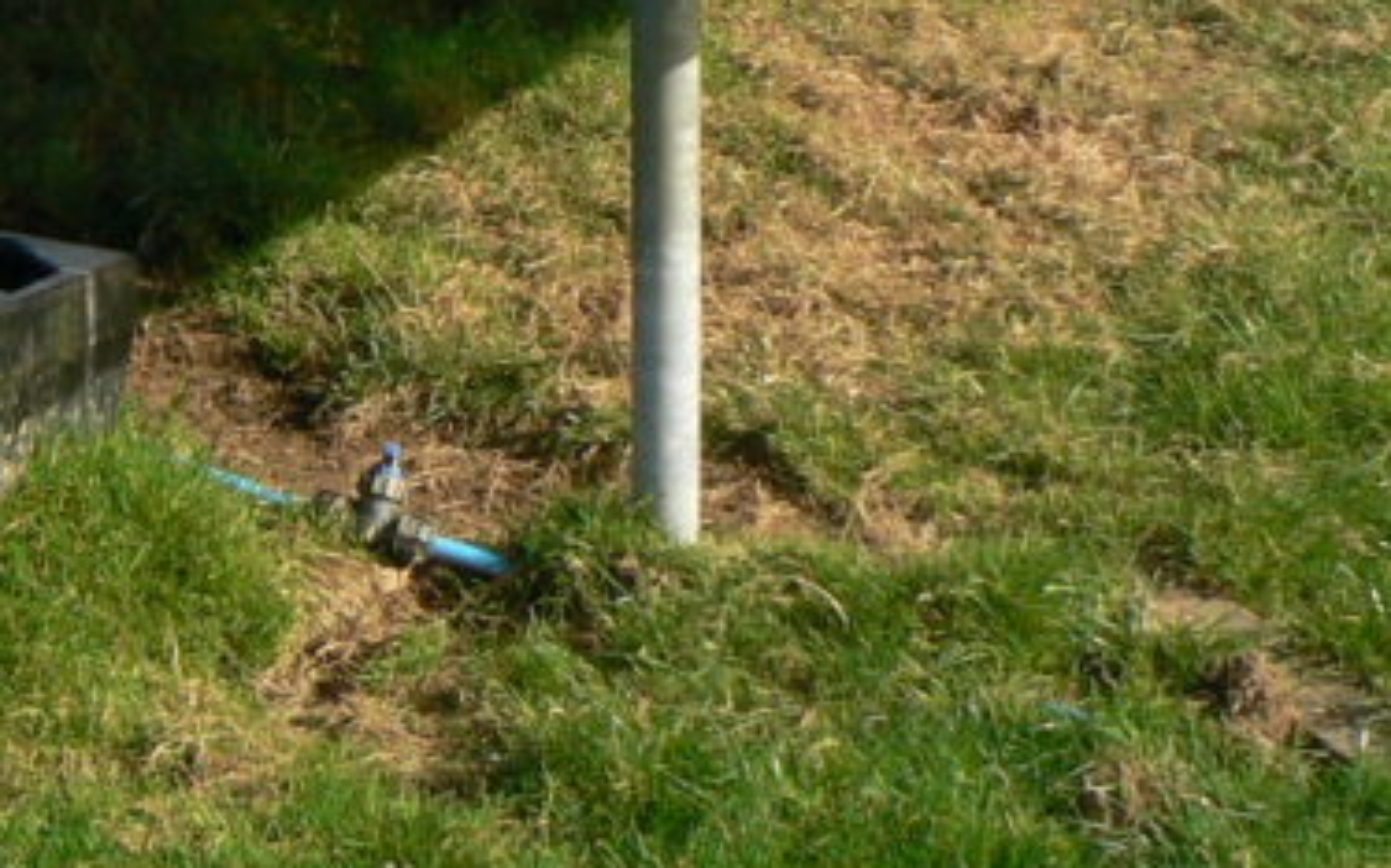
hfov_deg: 16.2
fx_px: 4471
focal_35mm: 118
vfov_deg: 10.5
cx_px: -697
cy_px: -623
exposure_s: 1/400
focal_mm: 6
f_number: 5.6
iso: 80
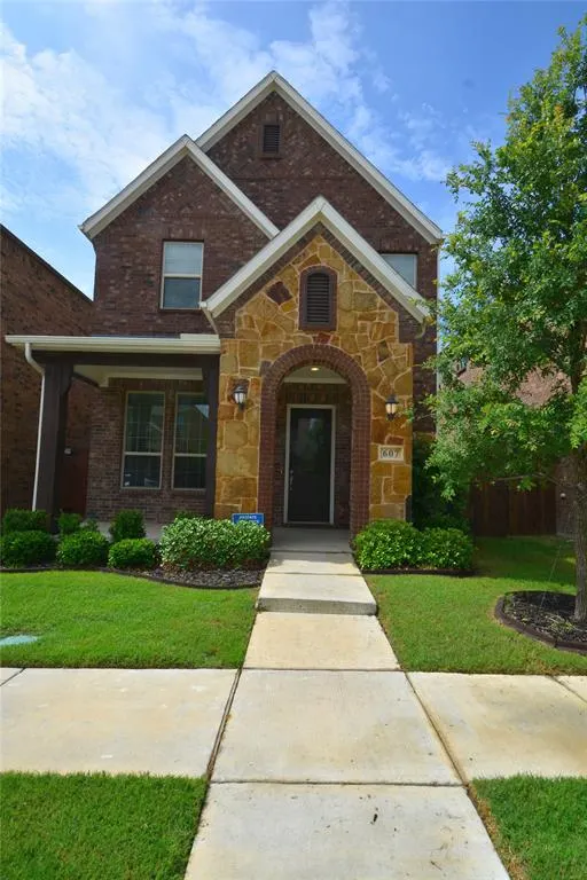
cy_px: 440
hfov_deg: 67.4
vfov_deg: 90.0
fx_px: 440
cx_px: 294
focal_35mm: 18
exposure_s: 1/400
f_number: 11
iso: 200
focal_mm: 12
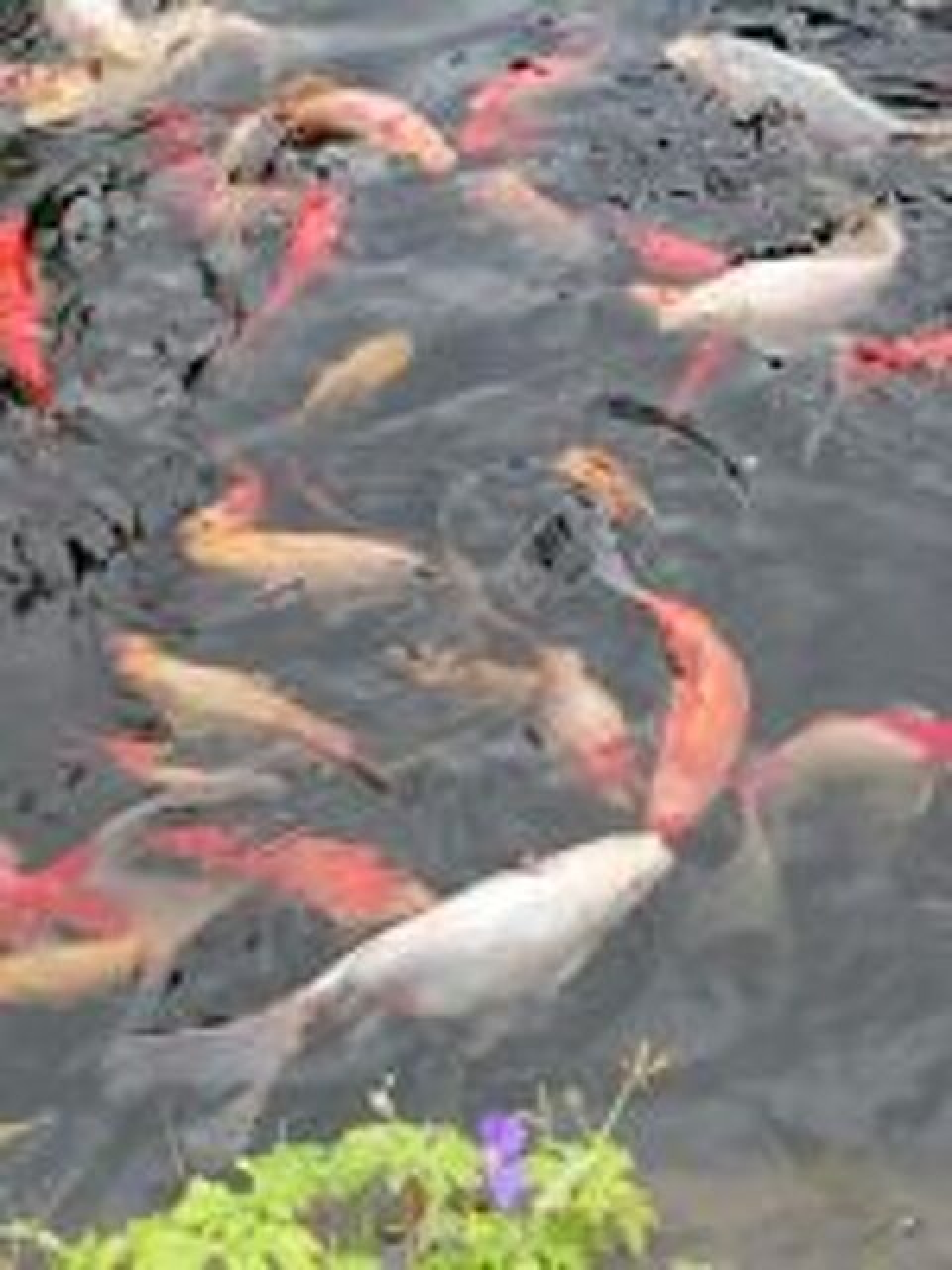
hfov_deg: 18.9
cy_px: 635
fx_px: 2860
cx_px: 476
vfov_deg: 25.0
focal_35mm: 78
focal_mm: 4.75
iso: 100
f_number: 1.8
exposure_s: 1/60
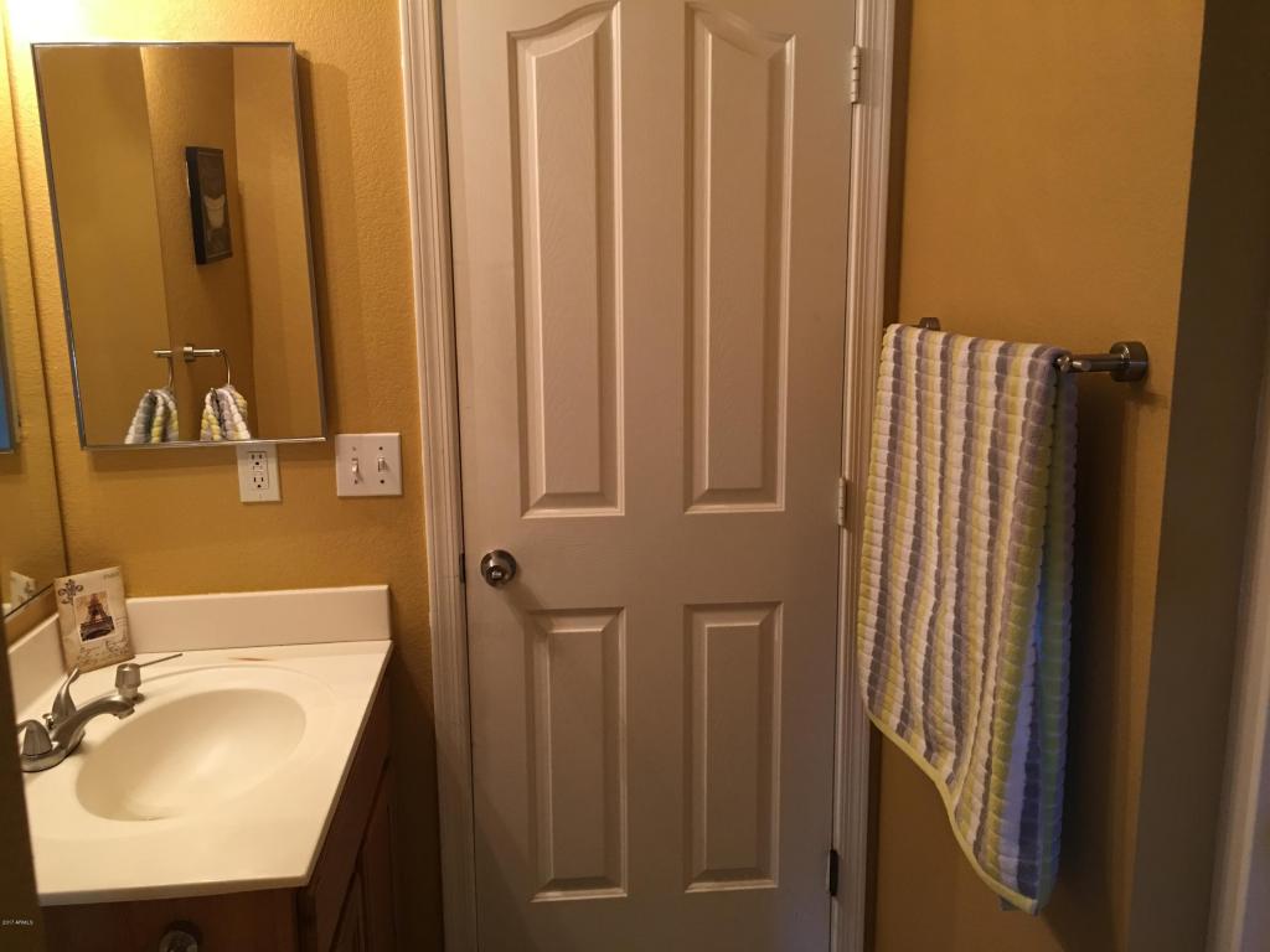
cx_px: 635
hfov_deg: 61.7
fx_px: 1064
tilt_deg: -11.9
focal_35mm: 29
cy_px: 476
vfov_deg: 48.2
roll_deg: +1.1
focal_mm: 4.15
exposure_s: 1/15
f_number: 2.2
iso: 64
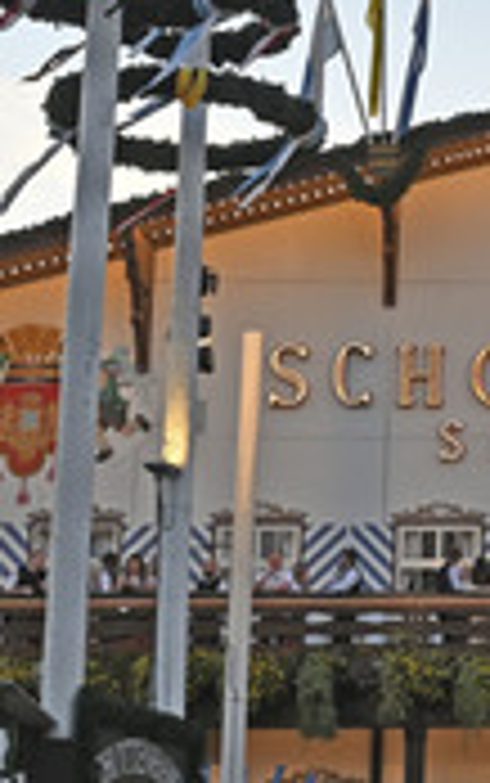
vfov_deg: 21.8
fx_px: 2026
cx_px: 760
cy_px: 324
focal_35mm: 95
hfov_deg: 13.0
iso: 250
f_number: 4
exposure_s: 1/250
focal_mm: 24
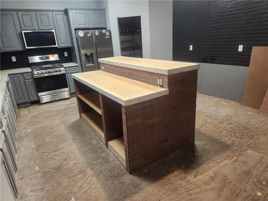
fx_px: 178
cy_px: 100
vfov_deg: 58.9
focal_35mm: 23
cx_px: 134
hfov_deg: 73.9
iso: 500
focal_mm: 5.4
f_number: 1.8
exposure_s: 1/120
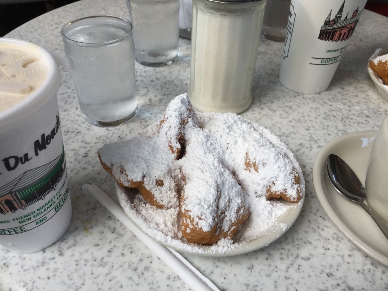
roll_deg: -2.8
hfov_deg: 61.7
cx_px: 194
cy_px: 146
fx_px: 325
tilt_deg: -41.9
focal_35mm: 29
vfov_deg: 48.2
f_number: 2.2
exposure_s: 1/177
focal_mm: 4.15
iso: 32
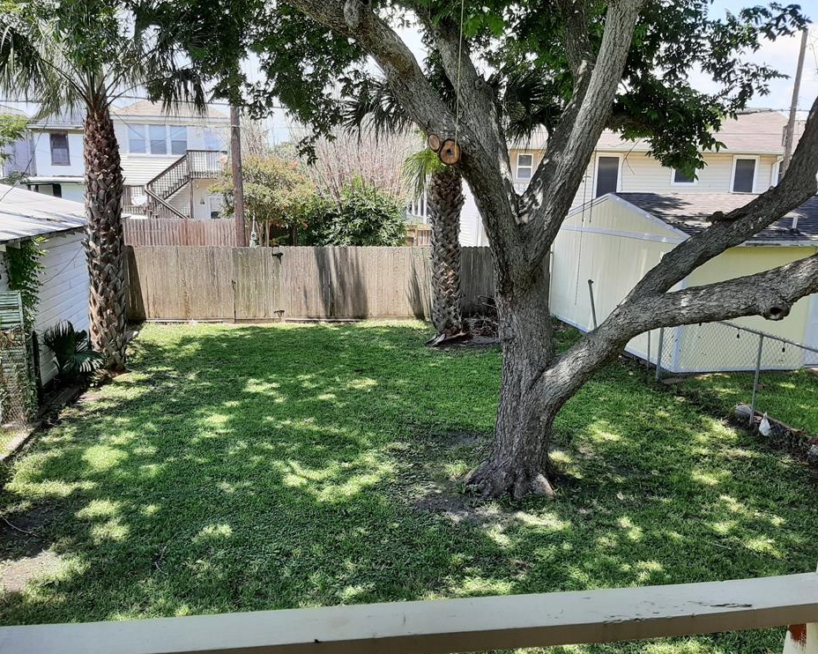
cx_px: 376
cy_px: 336
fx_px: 678
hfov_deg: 62.1
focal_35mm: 28
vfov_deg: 51.5
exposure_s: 1/572
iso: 40
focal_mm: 3.93
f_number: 1.7
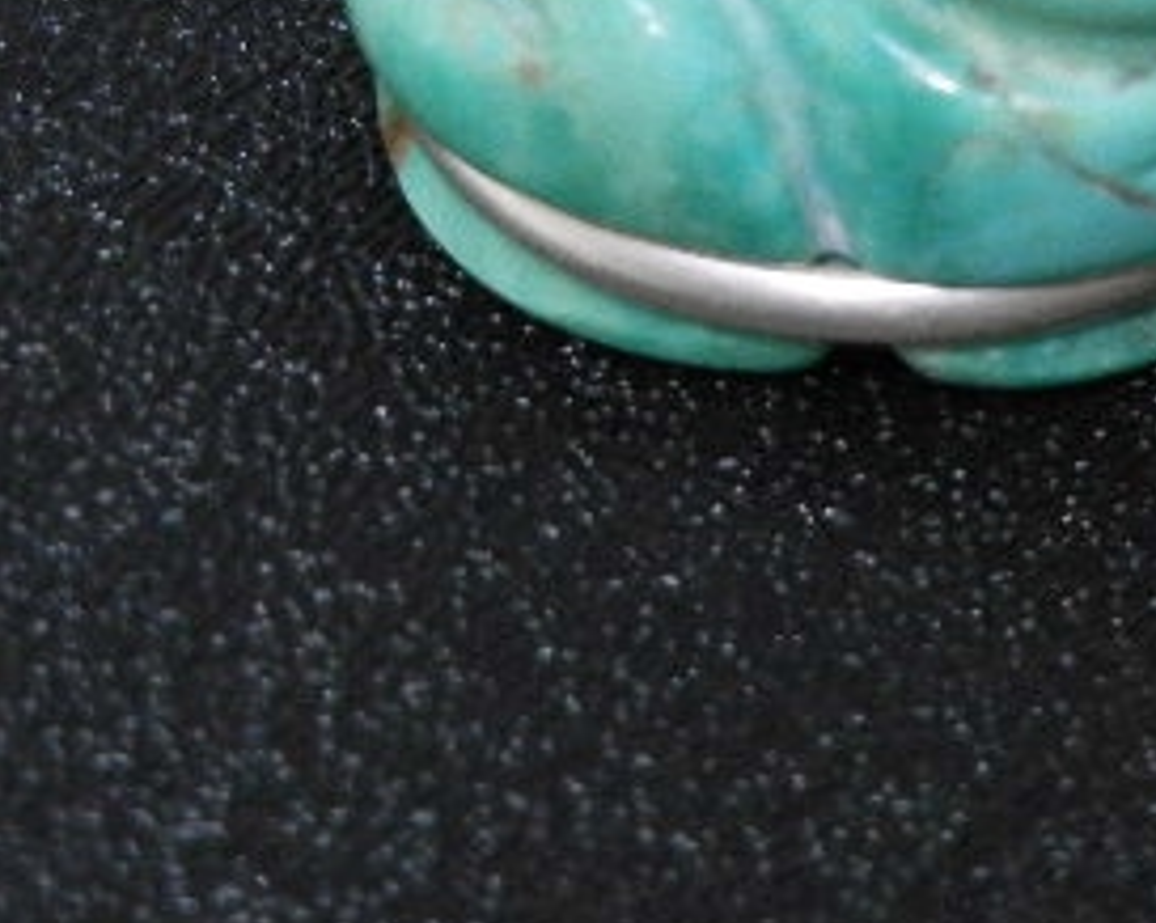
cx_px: 1008
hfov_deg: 16.0
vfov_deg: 12.8
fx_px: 4068
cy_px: 4
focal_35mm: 119
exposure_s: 1/30
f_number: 7.8
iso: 800
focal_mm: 9.3
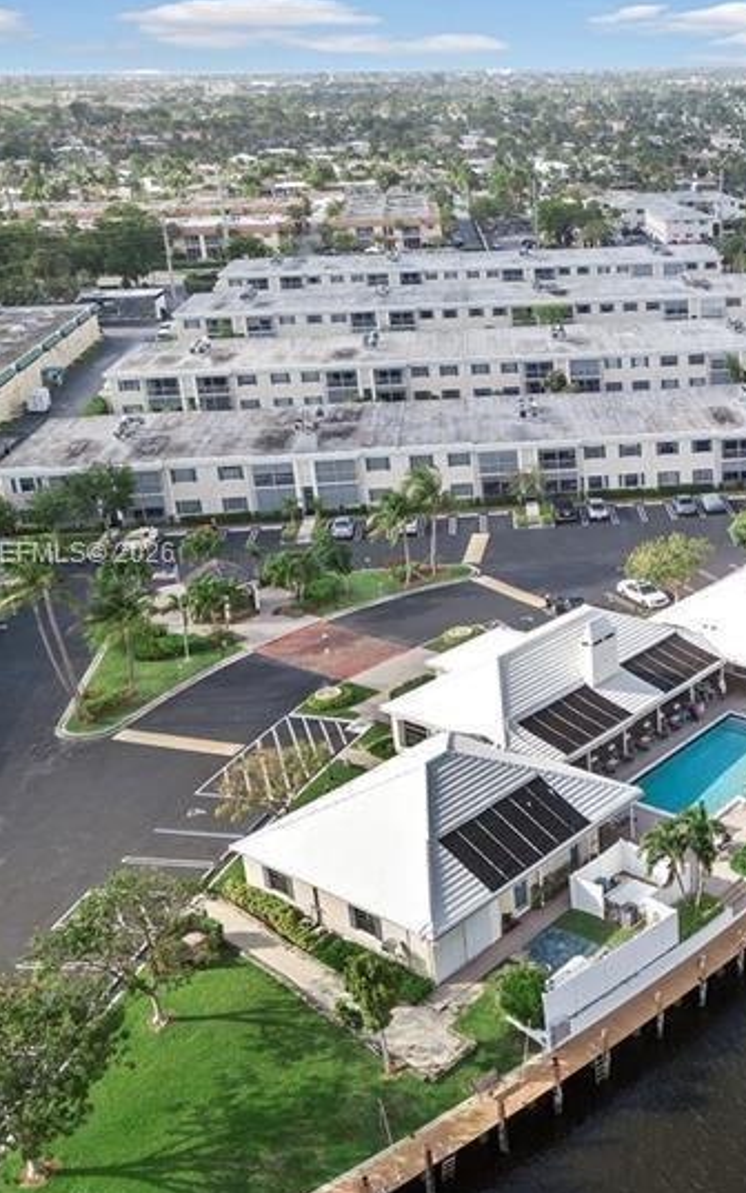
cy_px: 554
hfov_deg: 29.6
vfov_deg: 48.2
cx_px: 708
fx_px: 1333
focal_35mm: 41
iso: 100
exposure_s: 1/730
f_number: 2.2
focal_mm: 4.73
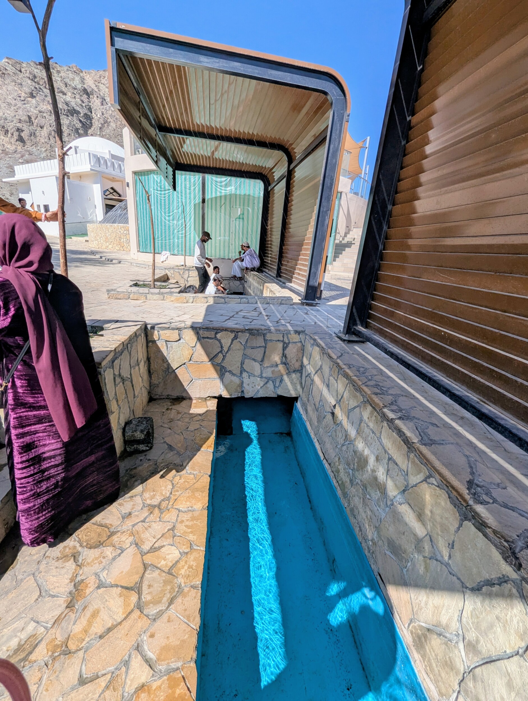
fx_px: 264
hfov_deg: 90.1
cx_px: 264
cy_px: 350
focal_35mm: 13
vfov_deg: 106.1
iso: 41
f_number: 2.2
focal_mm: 1.95
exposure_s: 1/1751
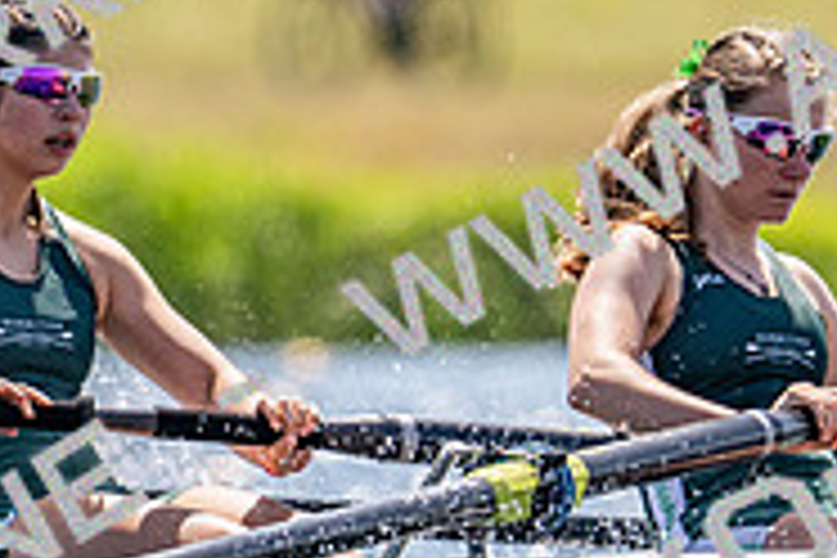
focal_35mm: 1869
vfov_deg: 0.7
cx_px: 896
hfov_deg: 1.1
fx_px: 43451
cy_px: 369
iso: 200
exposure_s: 1/2500
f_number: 4.5
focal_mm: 400
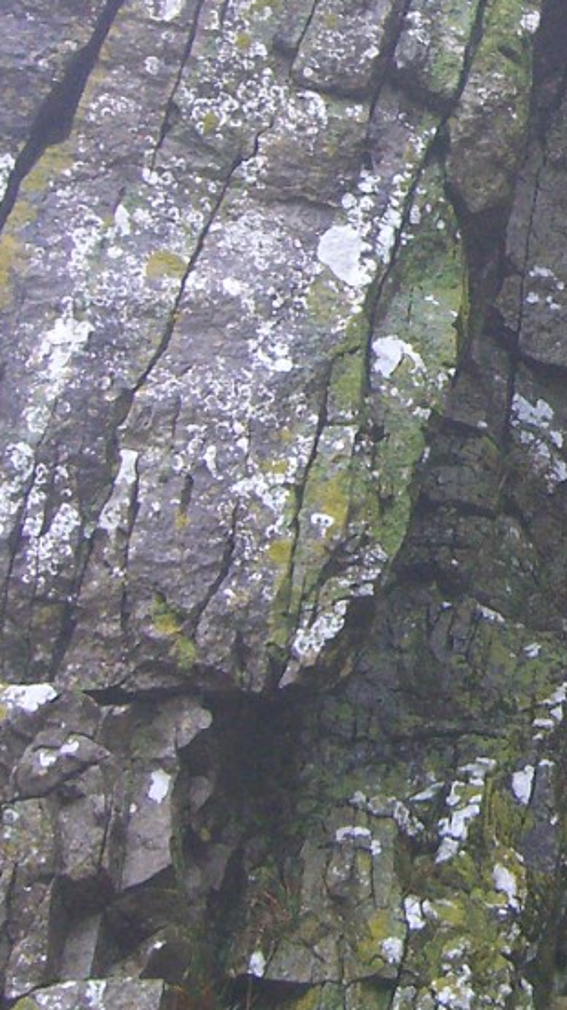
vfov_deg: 19.7
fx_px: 2890
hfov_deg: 10.7
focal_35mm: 108
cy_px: 234
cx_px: 920
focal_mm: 7.9
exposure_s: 1/60
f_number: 2.8
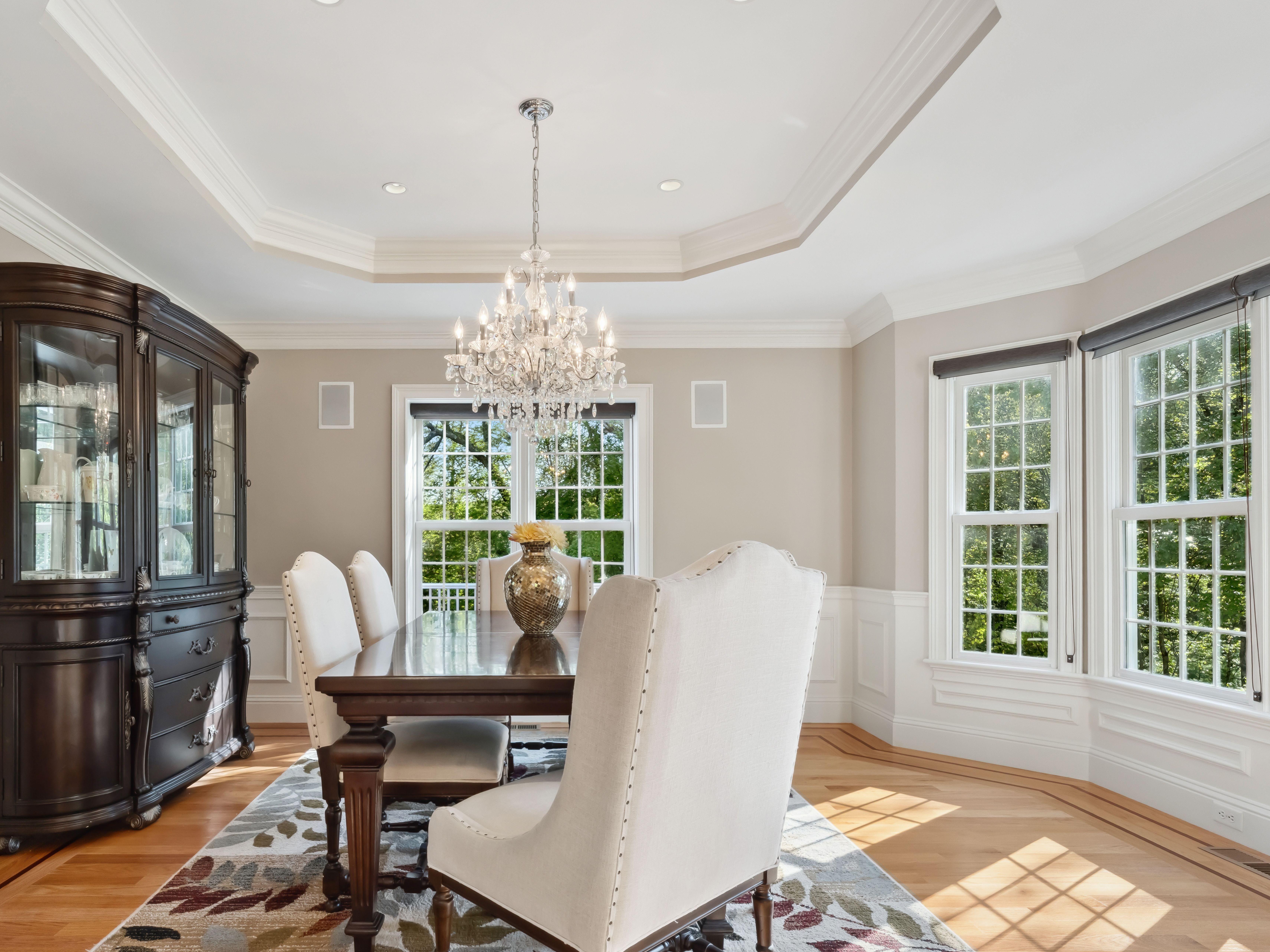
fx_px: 739
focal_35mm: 20
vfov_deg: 65.5
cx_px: 522
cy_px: 512
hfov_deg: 80.6
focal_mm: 15.1
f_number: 11
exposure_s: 1/100
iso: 1600
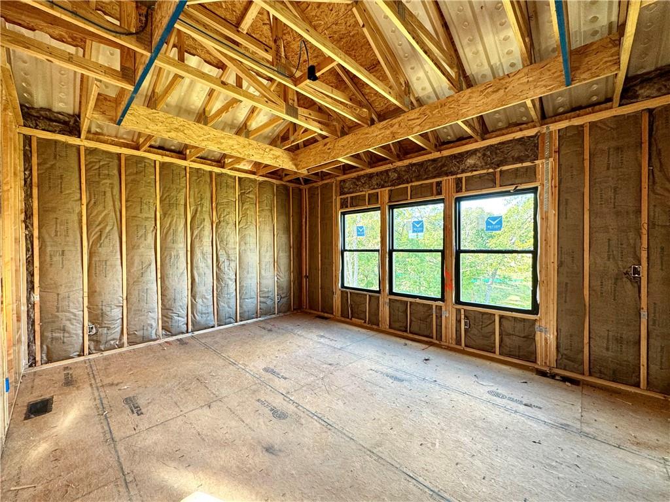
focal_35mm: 14
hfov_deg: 102.1
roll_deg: +0.2
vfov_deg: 85.7
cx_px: 335
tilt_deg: -1.4
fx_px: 271
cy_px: 251
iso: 160
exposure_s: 1/99
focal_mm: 2.22
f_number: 2.2
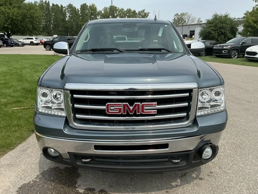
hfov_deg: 63.4
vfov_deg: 49.7
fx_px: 209
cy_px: 97
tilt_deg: -15.6
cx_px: 129
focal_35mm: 28
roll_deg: +0.0
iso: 25
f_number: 1.8
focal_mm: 3
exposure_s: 1/1534
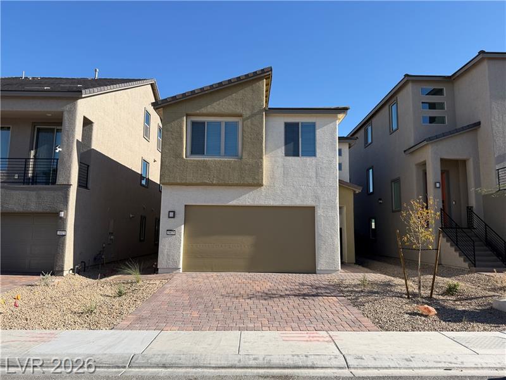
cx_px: 253
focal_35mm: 24
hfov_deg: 71.6
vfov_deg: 56.8
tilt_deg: +7.2
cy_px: 190
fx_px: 351
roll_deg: -0.8
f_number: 1.78
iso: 80
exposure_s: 1/3584
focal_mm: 6.76
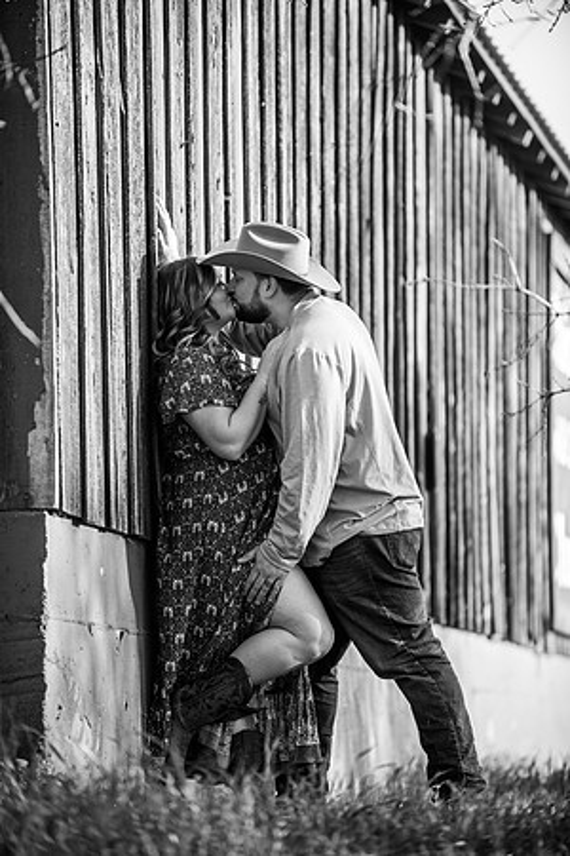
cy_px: 428
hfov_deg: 7.6
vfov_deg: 11.4
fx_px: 4275
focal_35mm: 180
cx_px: 285
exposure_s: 1/250
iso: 50
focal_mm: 180
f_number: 2.8
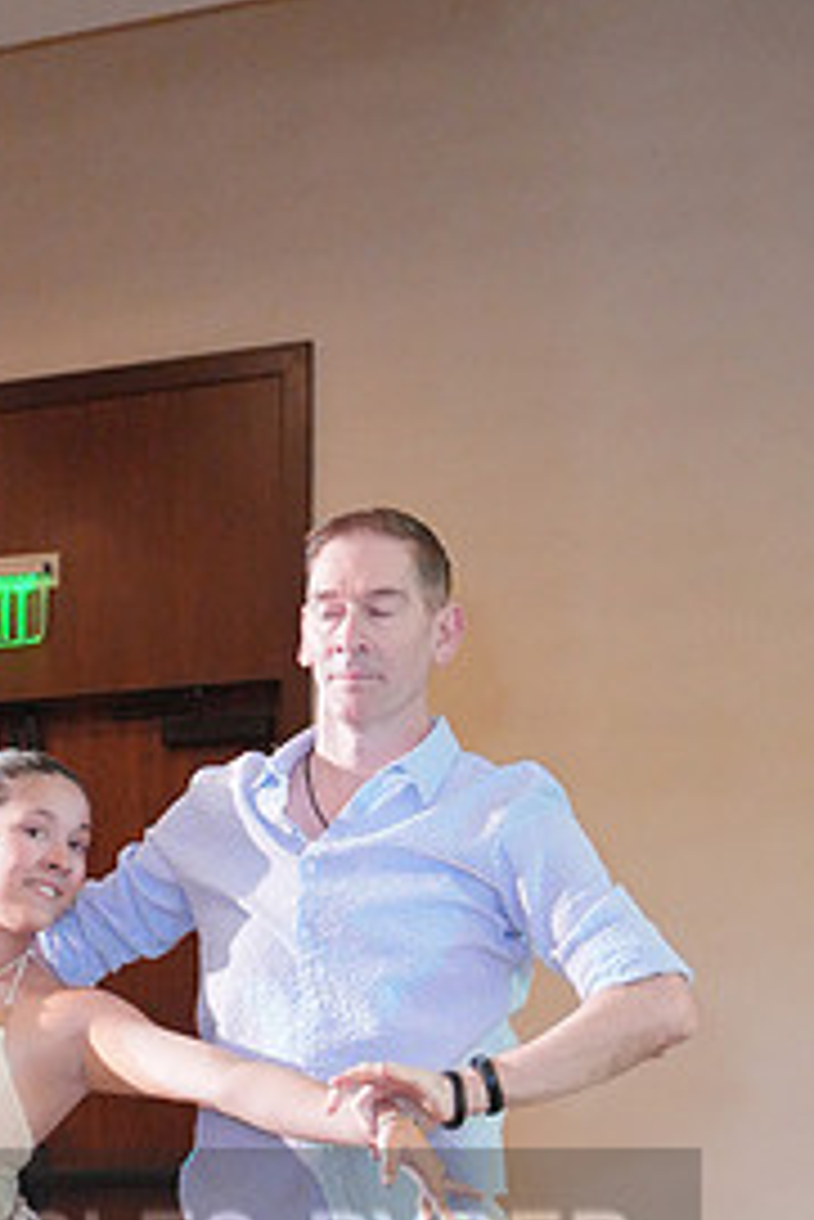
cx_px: 83
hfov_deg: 17.9
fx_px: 2540
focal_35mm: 75
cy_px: 1301
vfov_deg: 25.3
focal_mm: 35
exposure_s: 1/400
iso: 12800
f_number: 4
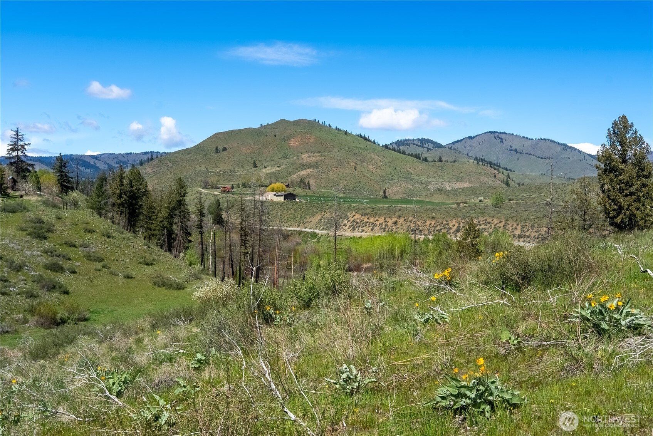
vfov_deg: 40.5
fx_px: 592
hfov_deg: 57.8
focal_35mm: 33
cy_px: 218
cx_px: 326
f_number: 8
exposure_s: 1/5000
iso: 100
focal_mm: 32.6
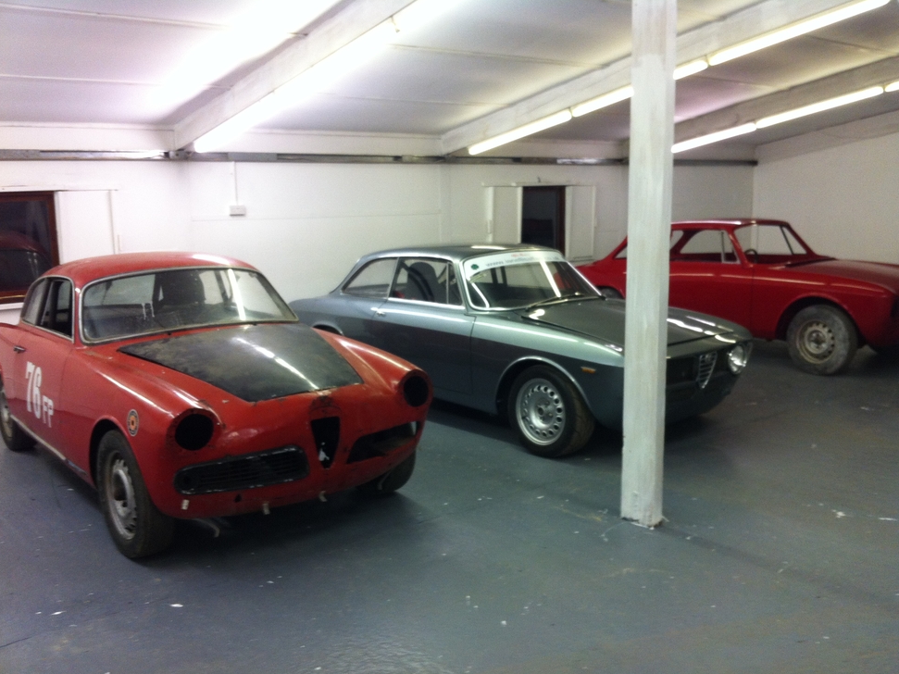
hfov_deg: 51.4
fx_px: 935
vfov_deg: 39.6
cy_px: 345
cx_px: 460
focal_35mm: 36
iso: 125
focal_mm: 3.85
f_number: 2.8
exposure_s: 1/15
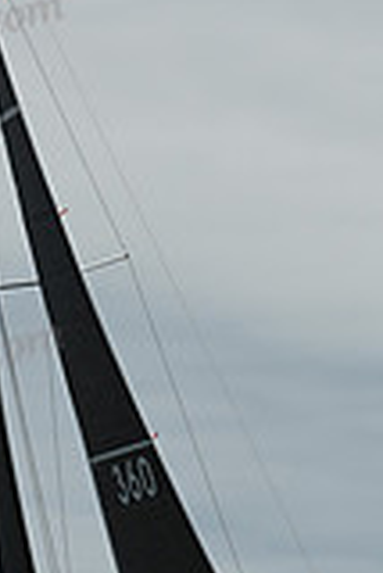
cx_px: 249
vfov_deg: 8.1
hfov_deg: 5.4
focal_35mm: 253
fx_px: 4028
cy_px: 526
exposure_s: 1/1000
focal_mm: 70
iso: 320
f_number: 11
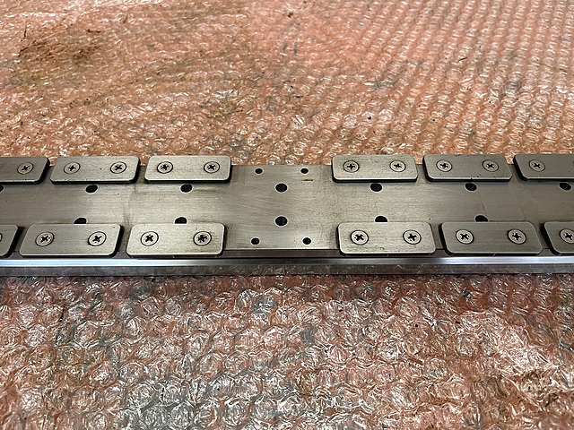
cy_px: 215
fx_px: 431
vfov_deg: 53.1
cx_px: 287
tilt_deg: -53.8
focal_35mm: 26
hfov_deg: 67.3
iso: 125
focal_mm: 5.1
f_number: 1.6
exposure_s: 1/108
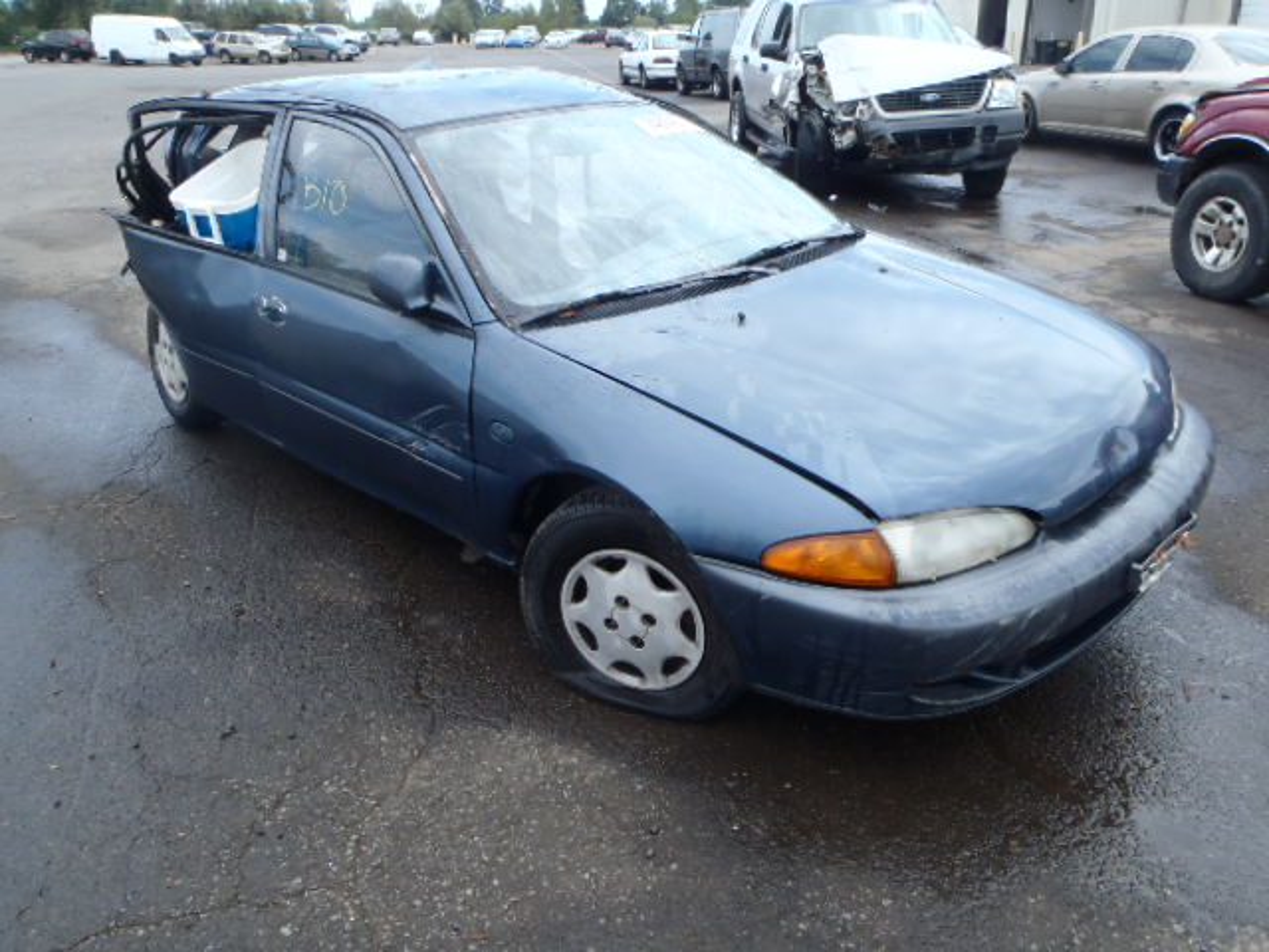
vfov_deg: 49.7
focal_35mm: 28
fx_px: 1026
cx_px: 634
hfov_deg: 63.4
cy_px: 476
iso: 80
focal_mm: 5
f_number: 4.5
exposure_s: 1/160
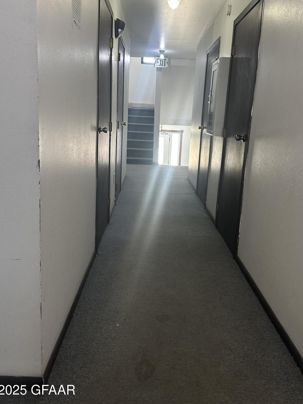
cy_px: 176
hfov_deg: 49.7
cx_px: 163
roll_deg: -3.9
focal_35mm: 28
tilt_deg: -9.6
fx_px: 327
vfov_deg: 63.2
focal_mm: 6.86
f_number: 1.78
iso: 250
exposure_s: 1/60
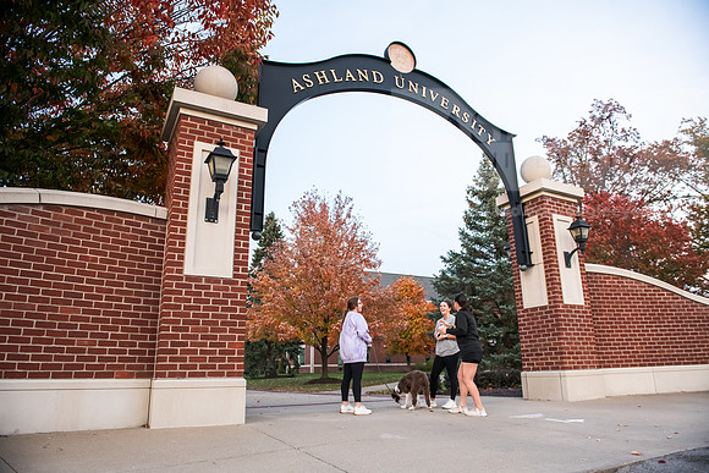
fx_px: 473
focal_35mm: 24
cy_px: 236
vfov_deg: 53.2
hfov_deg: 73.7
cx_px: 354
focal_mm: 24
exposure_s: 1/200
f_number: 3.5
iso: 1600
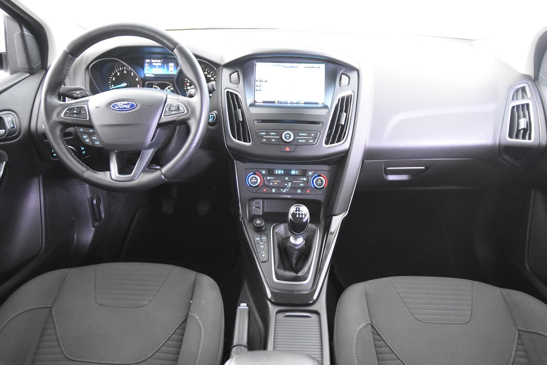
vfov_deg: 43.6
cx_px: 274
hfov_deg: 61.9
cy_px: 182
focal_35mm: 30
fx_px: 456
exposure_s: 1/30
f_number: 2.8
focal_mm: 20
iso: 7200
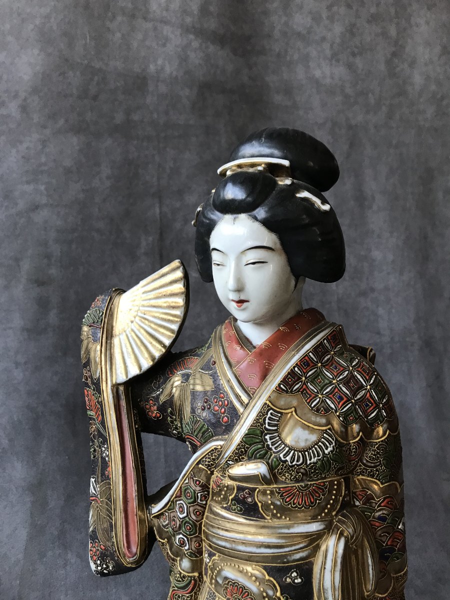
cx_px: 225
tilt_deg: -6.3
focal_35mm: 28
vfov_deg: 63.4
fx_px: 485
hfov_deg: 49.7
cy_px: 300
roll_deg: -1.8
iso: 32
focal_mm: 3.99
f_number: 1.8
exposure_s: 1/25
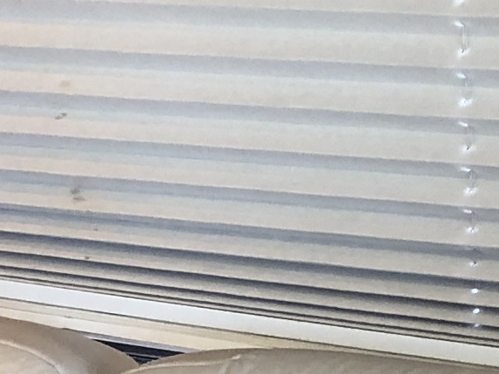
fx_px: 2840
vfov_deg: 7.3
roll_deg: +3.5
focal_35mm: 197
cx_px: 426
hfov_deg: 10.0
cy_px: 720
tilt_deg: -21.7
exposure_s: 1/24
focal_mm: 3.99
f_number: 1.8
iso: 40
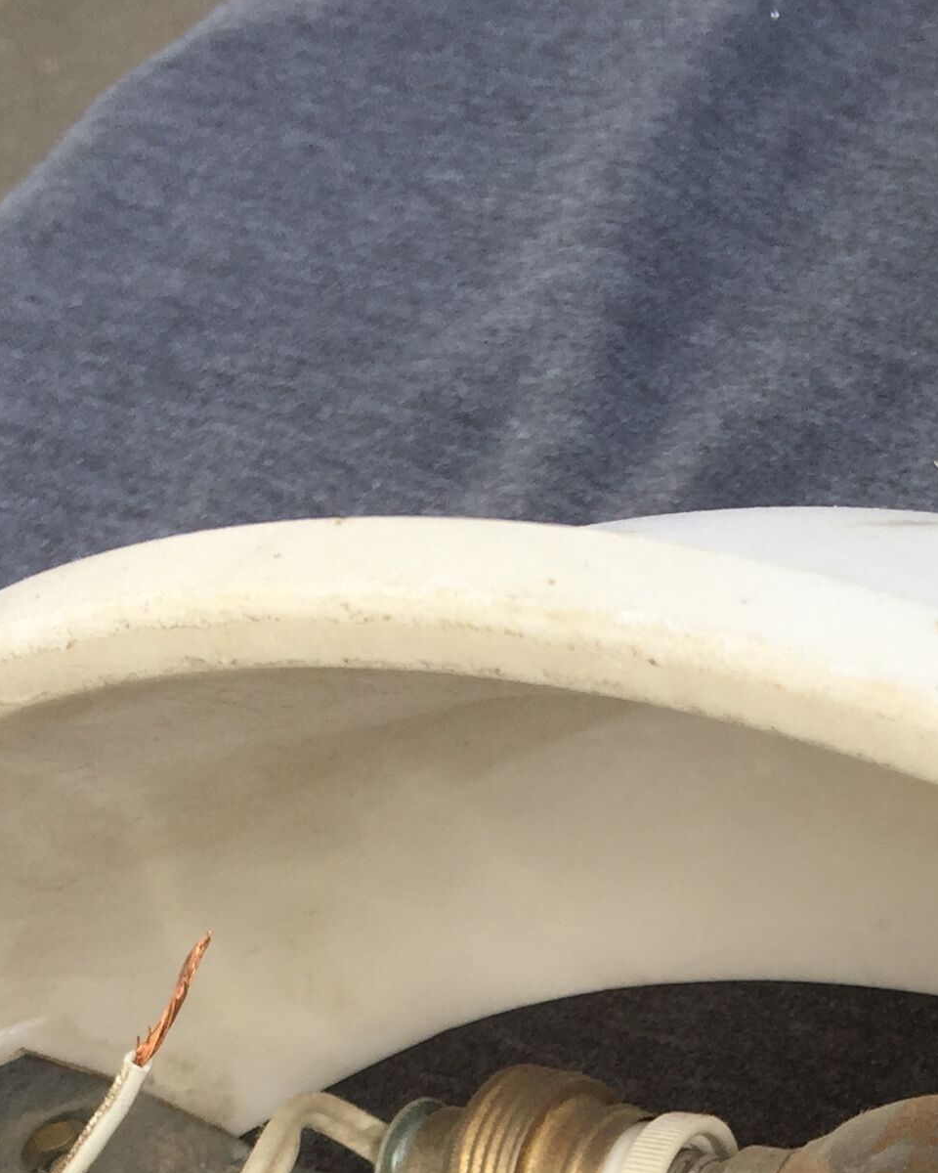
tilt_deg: -54.1
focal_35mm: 77
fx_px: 2672
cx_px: 739
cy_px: 1216
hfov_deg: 19.7
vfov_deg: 23.5
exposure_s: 1/344
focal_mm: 4.15
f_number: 2.2
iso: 32
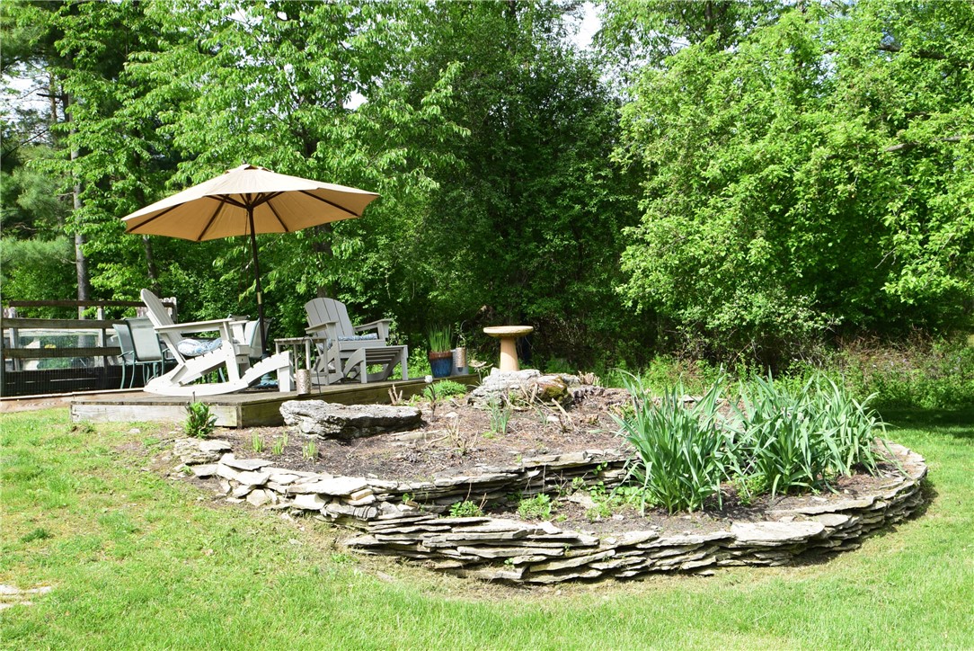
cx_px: 487
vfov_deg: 36.9
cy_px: 326
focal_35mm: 36
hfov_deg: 53.1
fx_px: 974
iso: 400
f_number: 10
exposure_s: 1/250
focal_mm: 24
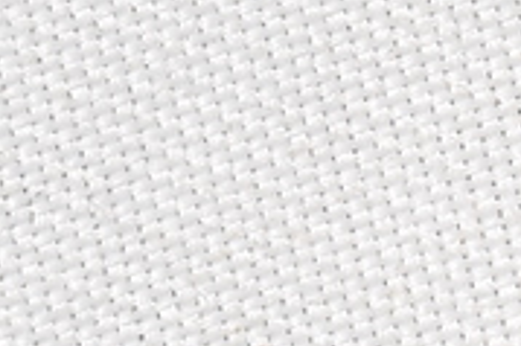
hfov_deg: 1.8
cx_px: 1294
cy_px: 250
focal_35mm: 1126
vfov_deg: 1.2
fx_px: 16280
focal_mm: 140
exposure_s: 1/160
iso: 100
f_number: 13
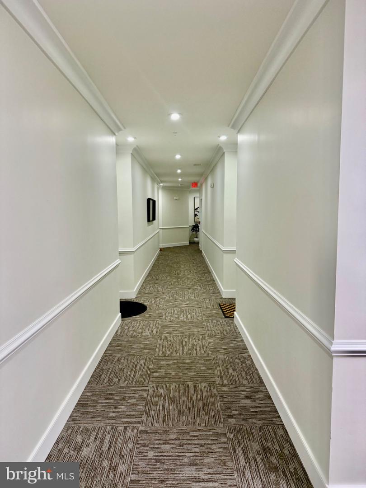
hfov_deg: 56.8
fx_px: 338
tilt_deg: -4.9
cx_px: 183
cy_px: 244
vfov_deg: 71.6
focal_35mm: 24
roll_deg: +0.1
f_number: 1.78
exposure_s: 1/120
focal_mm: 6.76
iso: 250
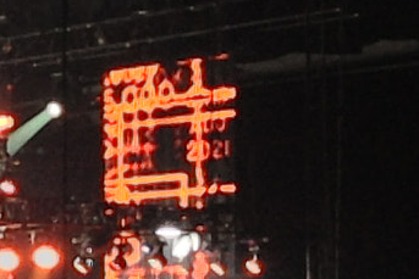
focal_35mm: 160
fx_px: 1863
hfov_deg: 12.0
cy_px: 346
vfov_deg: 8.5
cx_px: -285
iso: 200
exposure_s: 1/24
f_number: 2.4
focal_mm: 4.13
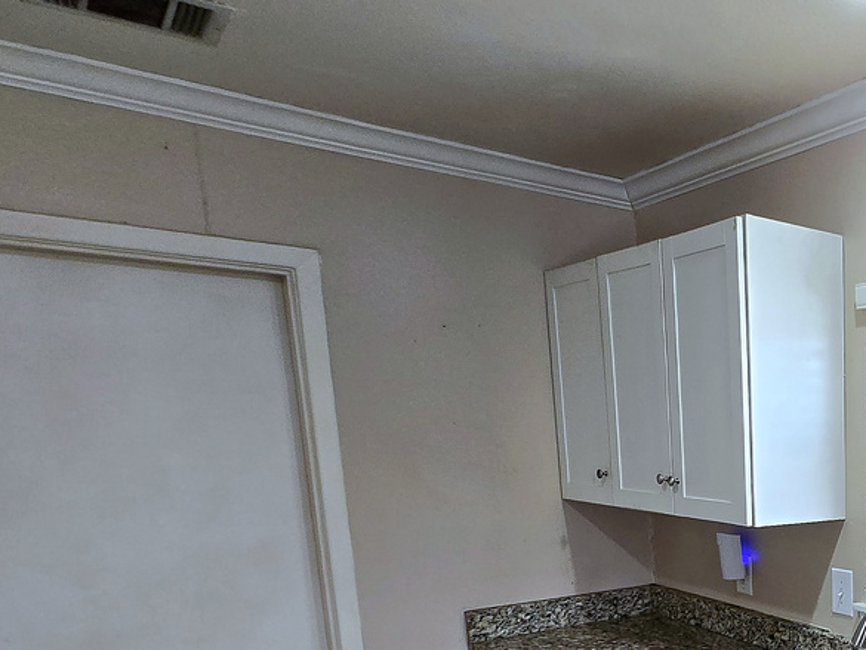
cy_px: 579
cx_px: 955
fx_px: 801
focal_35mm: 32
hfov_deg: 43.7
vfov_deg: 40.9
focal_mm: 1.7
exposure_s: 1/60
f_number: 2.2
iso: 100
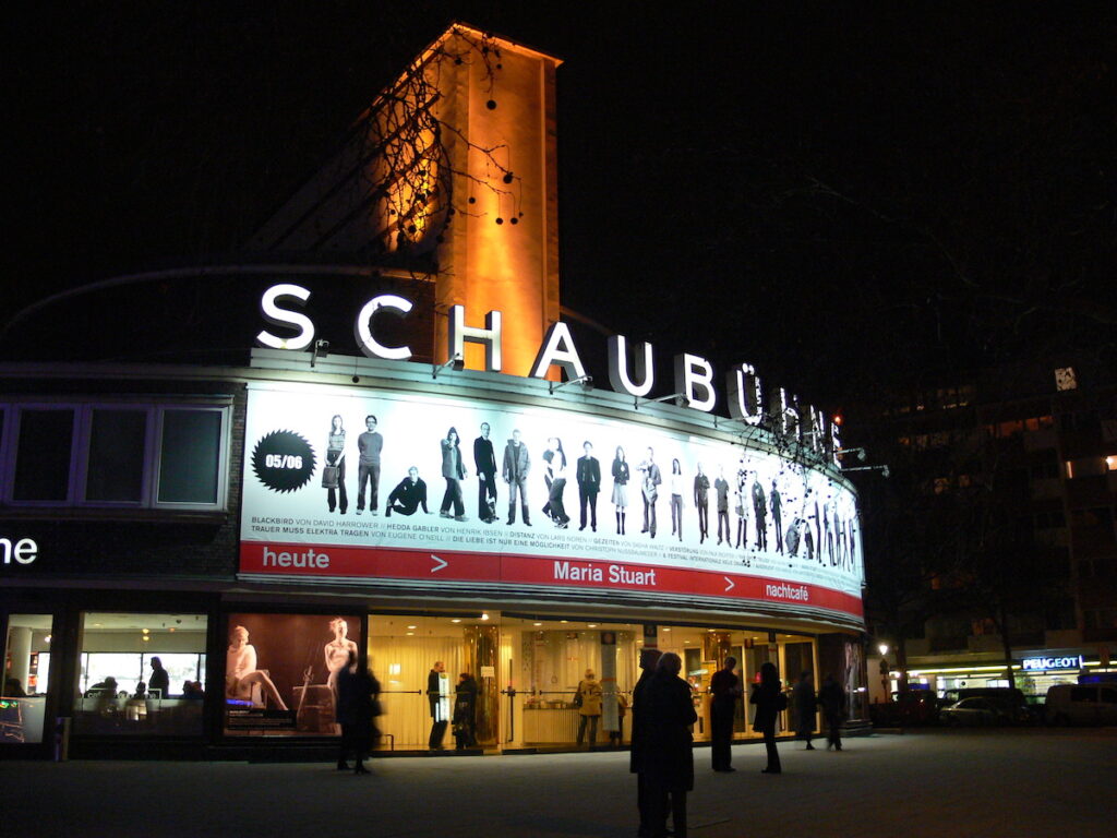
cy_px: 419
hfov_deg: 52.6
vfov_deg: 40.7
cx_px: 558
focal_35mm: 35
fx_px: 1129
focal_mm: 7.4
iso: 200
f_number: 2.8
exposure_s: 1/6
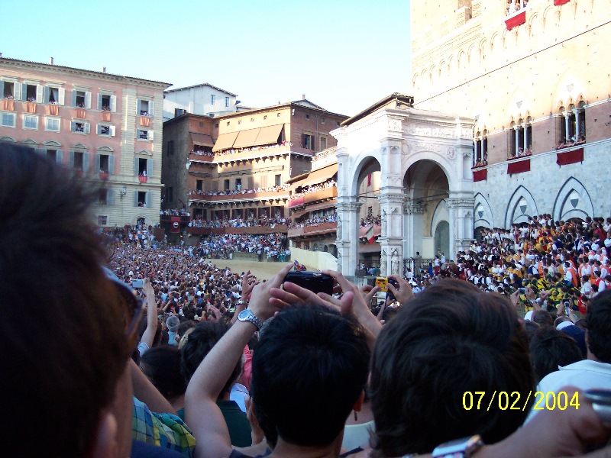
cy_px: 229
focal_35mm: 38
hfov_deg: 49.0
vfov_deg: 37.7
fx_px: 671
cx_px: 306
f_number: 2.8
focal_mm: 8
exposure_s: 1/250
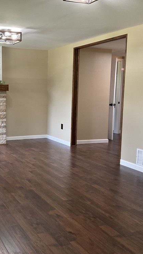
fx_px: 290
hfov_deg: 27.1
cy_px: 128
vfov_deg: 47.4
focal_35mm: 43
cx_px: 25
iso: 100
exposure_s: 1/60
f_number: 1.8
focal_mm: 3
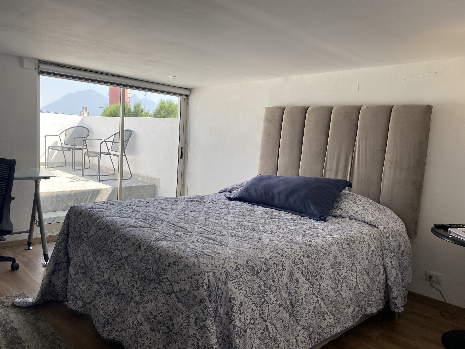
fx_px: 349
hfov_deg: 67.3
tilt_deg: -6.4
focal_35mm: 26
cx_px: 232
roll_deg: -3.7
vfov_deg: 53.1
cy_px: 174
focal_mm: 4.25
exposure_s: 1/139
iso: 32
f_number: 1.8
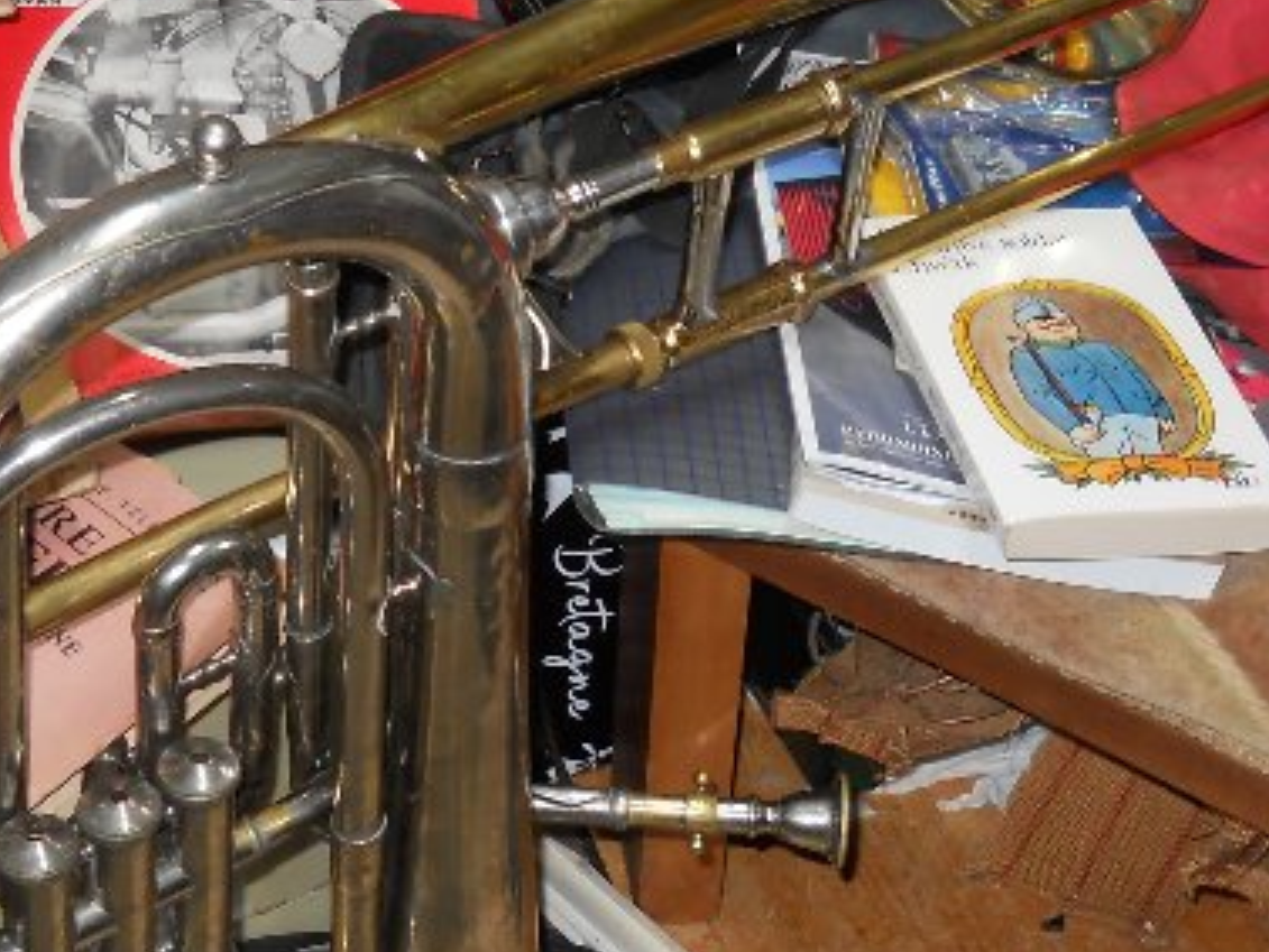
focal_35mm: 87
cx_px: 680
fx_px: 3190
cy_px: 471
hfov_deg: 22.5
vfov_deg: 17.0
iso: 200
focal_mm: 6.72
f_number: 3.1
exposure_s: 1/30
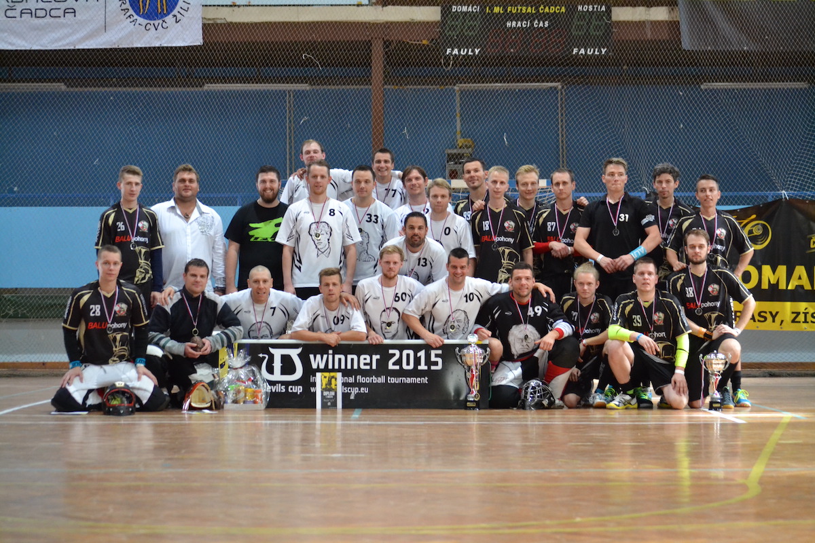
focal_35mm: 93
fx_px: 2105
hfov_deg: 21.9
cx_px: 408
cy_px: 272
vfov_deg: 14.7
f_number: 4.2
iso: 3200
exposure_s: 1/100
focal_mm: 62
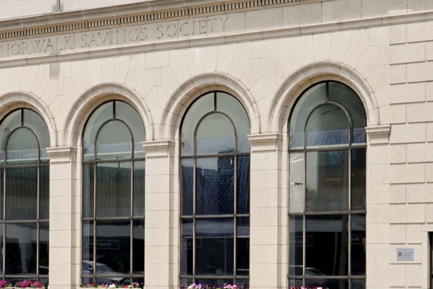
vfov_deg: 13.3
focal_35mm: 103
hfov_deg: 19.7
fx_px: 1239
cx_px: 300
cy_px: 142
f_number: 10
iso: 200
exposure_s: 1/250
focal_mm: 26
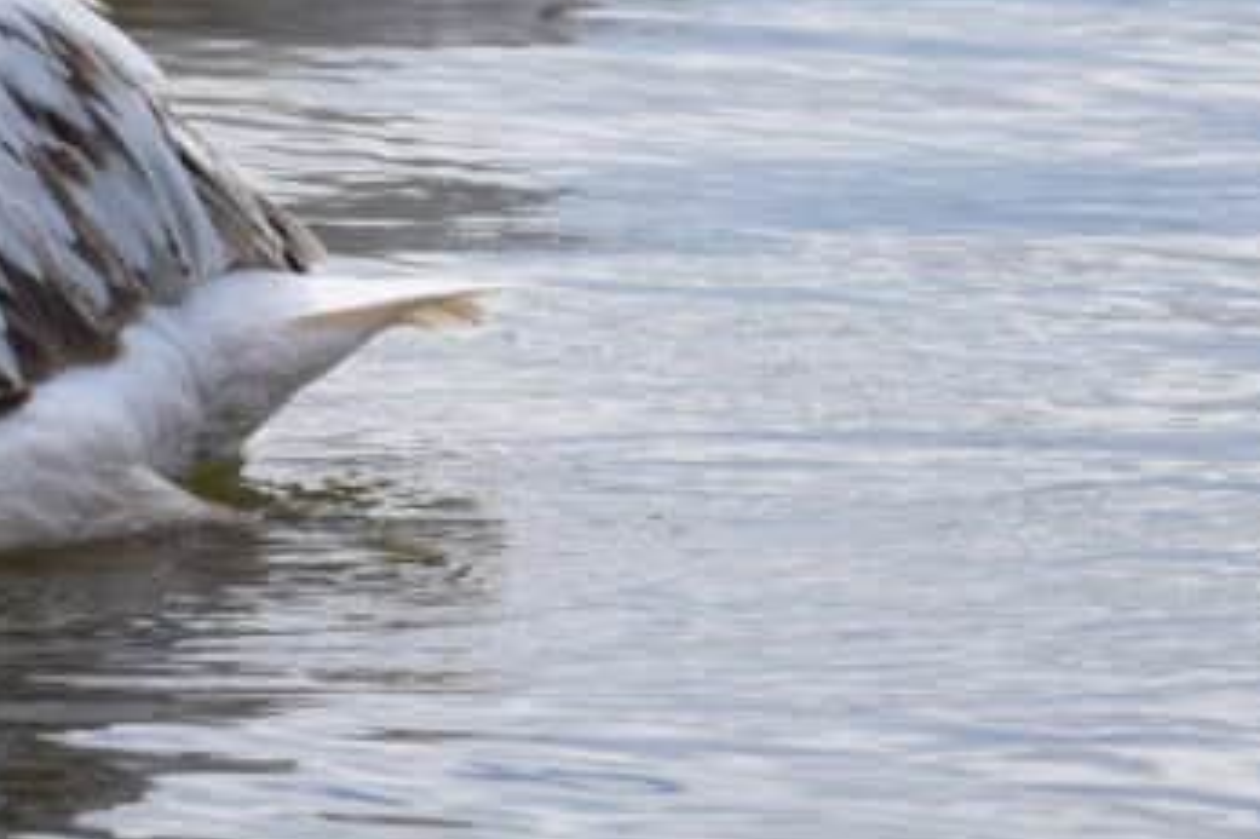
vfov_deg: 3.2
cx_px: -196
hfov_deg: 4.7
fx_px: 15182
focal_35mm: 434
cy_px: -332
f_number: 10
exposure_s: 1/400
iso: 200
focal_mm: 98
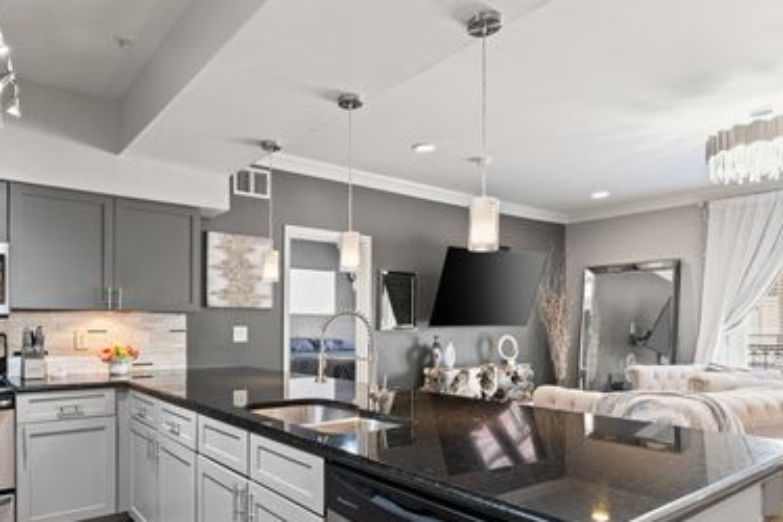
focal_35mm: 24
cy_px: 329
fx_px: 522
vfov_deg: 52.5
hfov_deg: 72.9
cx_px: 309
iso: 400
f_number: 10
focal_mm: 18
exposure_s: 1/1.25
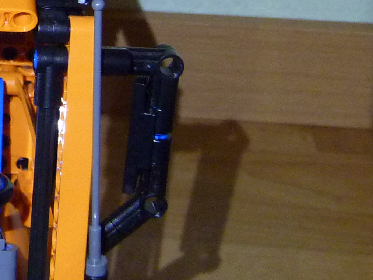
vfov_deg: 11.6
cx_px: -200
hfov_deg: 14.5
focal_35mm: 126
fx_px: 1358
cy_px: -30
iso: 320
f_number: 3.5
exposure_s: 1/30
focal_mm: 5.7
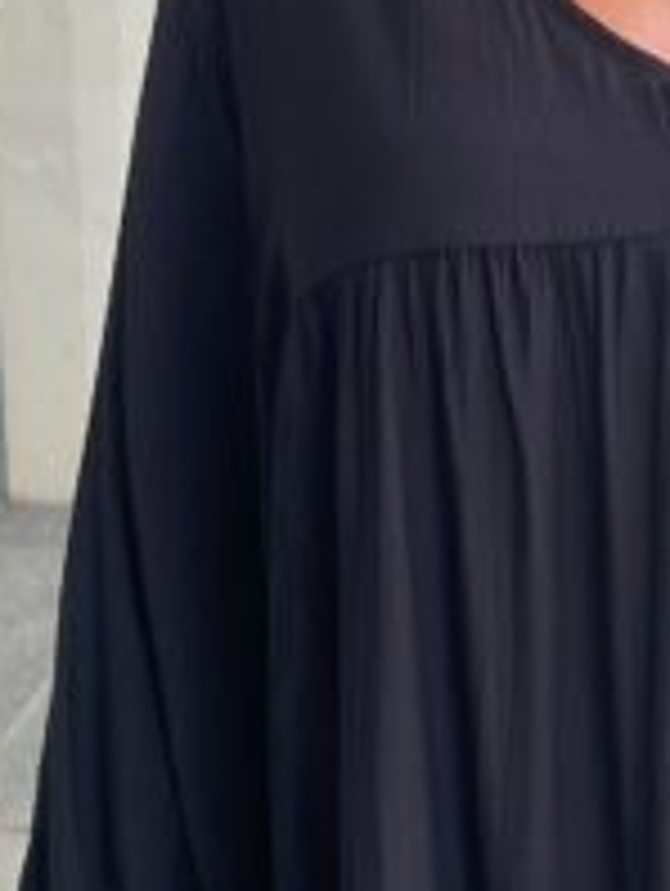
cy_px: 81
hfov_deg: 14.3
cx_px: 746
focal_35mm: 101
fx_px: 2601
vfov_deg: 19.1
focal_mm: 5.1
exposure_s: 1/121
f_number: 1.6
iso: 40
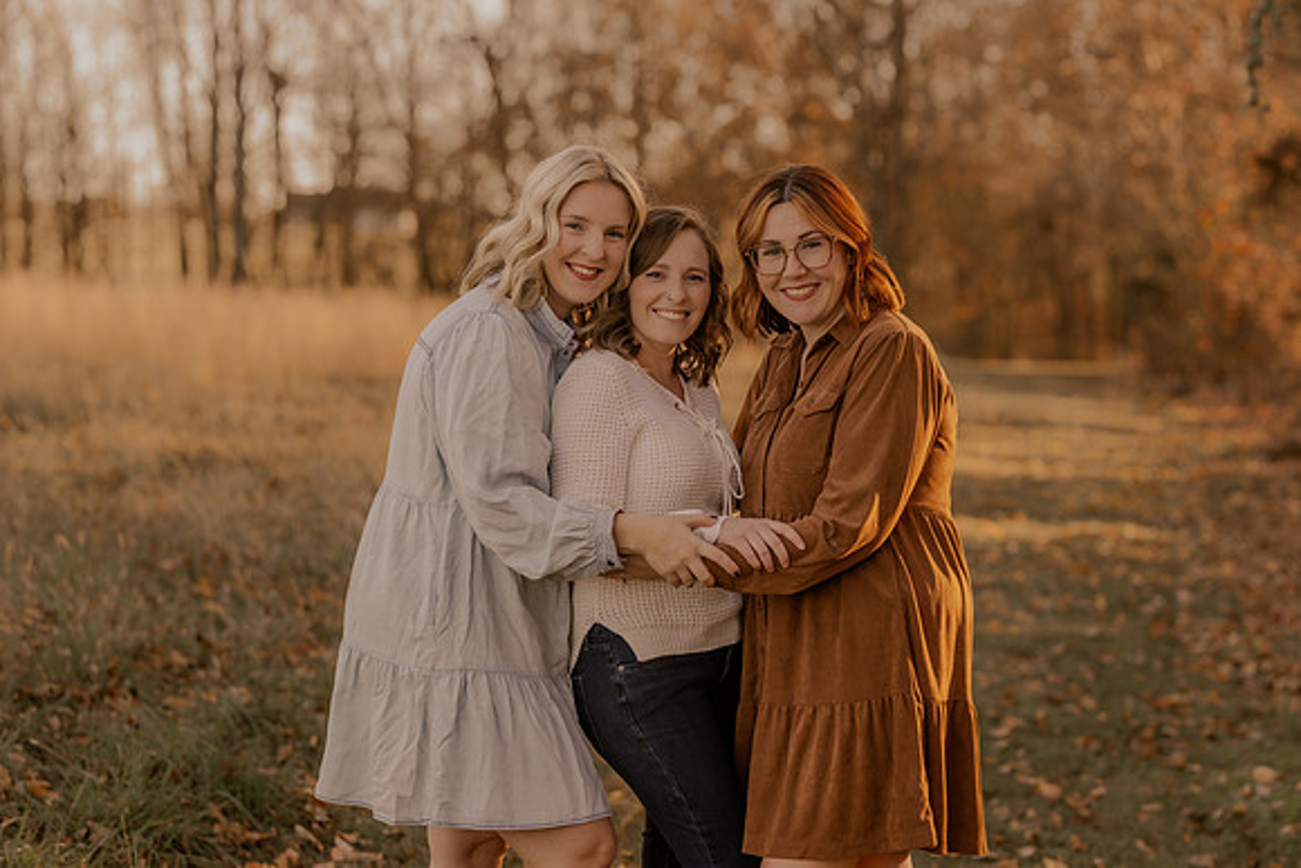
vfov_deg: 16.1
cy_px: 434
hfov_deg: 23.9
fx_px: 3072
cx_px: 650
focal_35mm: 85
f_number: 2.8
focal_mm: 85
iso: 200
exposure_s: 1/250
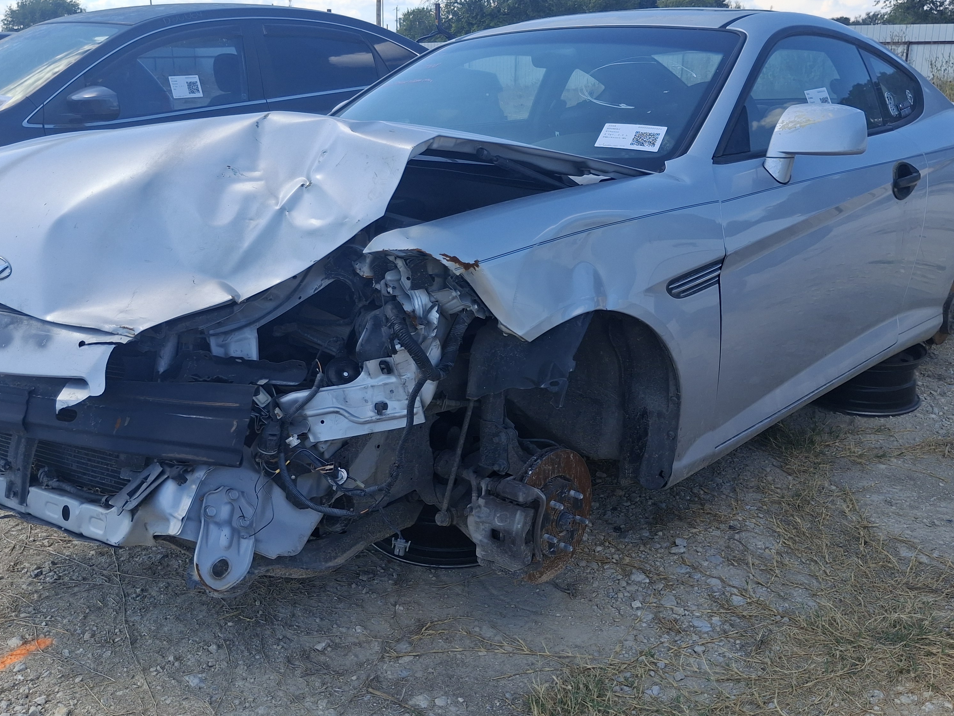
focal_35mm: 34
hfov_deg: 53.9
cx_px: 492
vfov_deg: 41.7
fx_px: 937
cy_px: 322
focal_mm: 4.69
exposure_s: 1/1605
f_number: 1.8
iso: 32
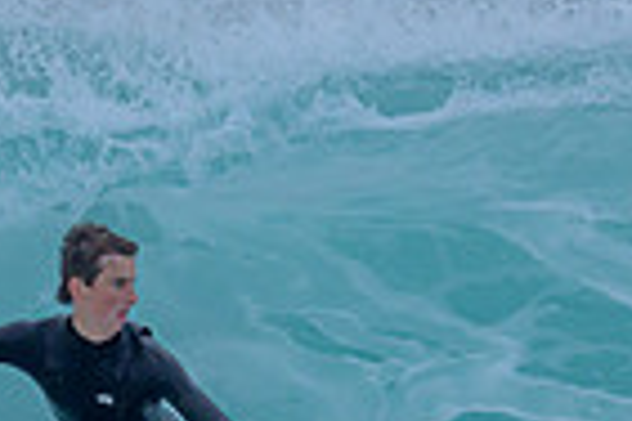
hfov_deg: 0.5
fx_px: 74991
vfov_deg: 0.3
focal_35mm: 4272
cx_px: 80
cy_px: 561
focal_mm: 800
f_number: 6.3
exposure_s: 1/2000
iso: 560
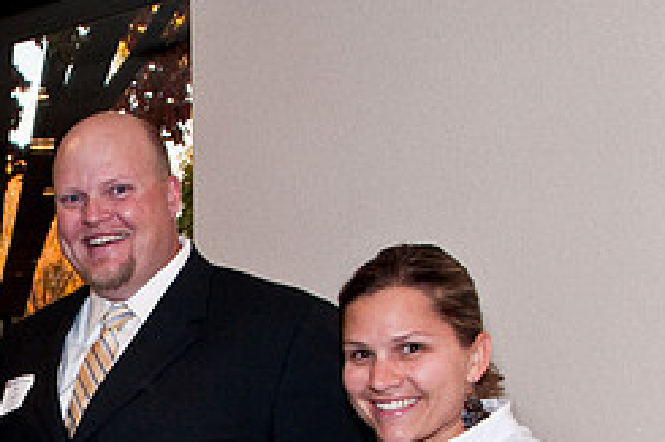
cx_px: -49
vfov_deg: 18.8
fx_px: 1311
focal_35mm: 71
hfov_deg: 26.4
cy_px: 408
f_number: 6.3
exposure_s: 1/60
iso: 640
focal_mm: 20
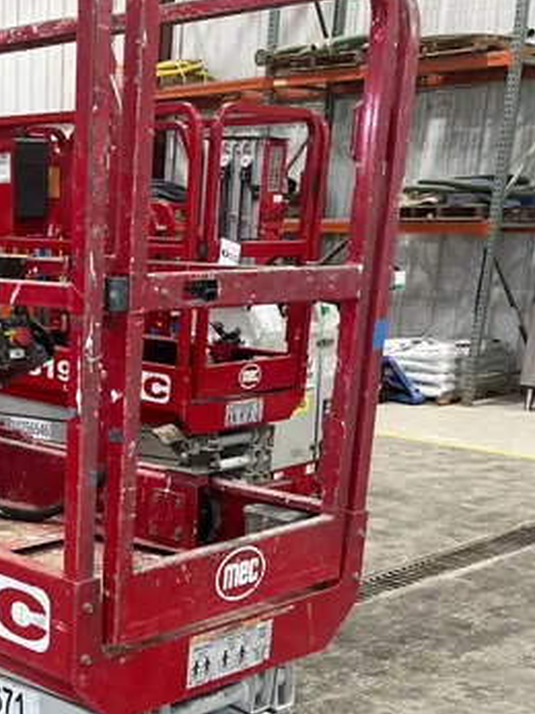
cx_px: -16
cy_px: 600
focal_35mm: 55
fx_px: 1134
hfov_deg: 25.1
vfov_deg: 33.6
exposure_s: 1/60
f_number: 1.6
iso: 160
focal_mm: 5.1
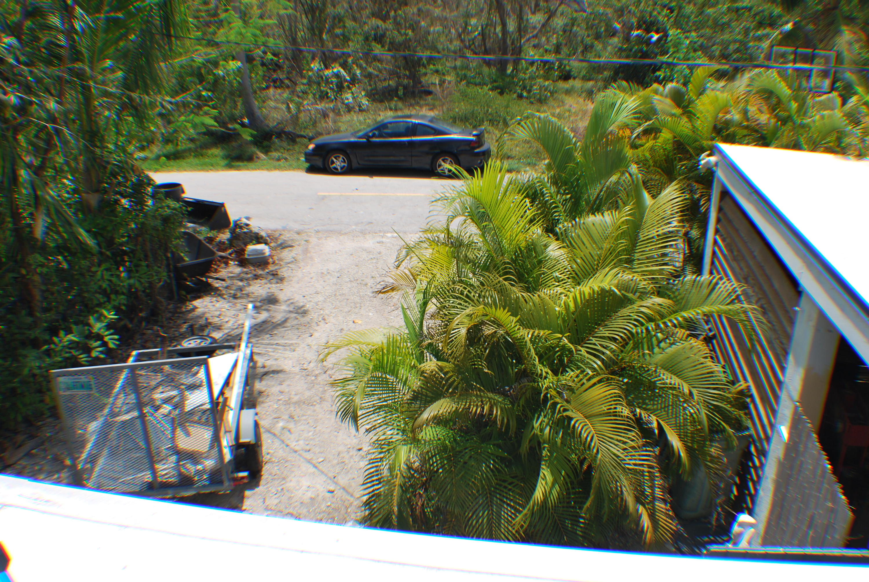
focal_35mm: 39
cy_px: 291
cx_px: 434
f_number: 8
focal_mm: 26
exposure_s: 1/250
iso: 100
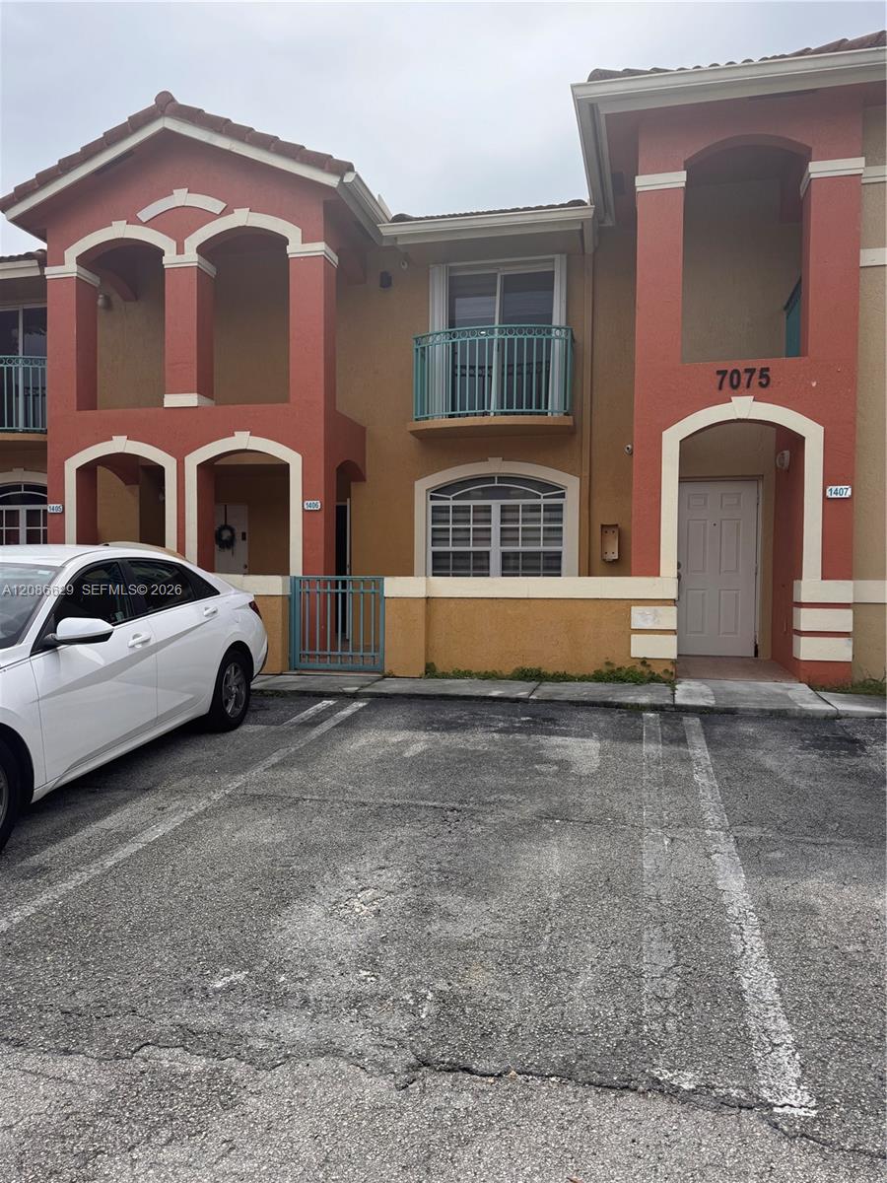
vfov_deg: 71.6
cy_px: 592
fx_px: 820
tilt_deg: -0.6
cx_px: 444
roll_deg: +0.0
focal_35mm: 24
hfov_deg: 56.8
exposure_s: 1/4049
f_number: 1.78
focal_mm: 6.76
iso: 80
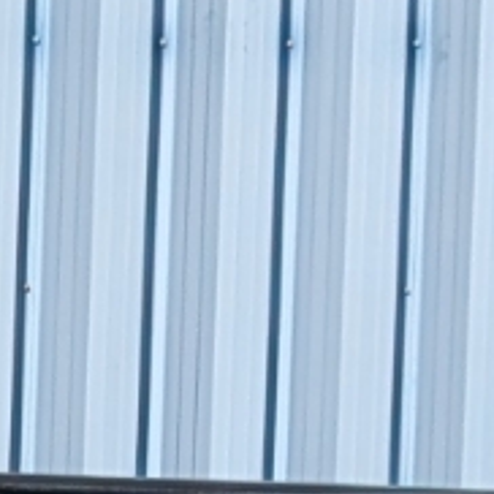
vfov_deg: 4.6
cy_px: 763
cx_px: -1205
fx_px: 6151
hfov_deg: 4.4
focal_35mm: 381
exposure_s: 1/1156
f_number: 1.68
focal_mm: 6.9
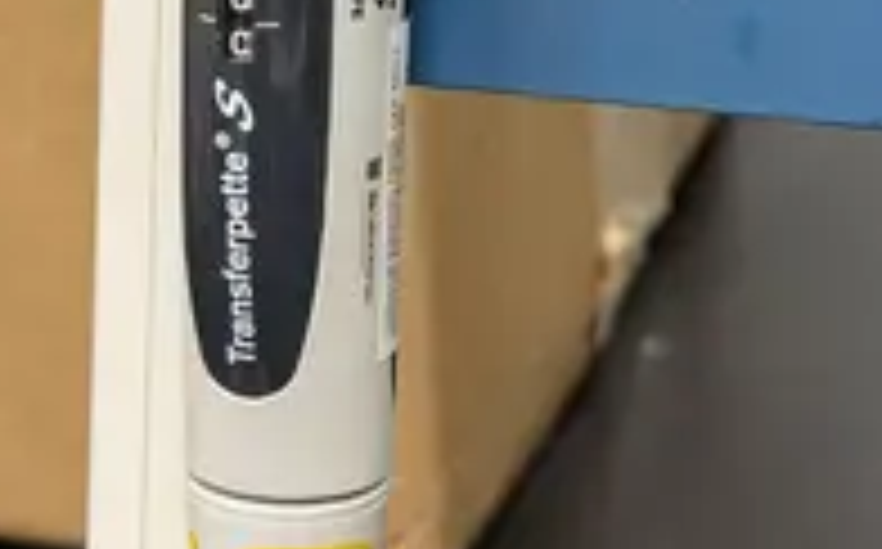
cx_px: 360
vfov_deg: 12.5
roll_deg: +4.5
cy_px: 135
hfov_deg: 20.0
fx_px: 2497
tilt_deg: -23.0
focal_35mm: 104
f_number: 1.78
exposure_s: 1/60
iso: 160
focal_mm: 6.76
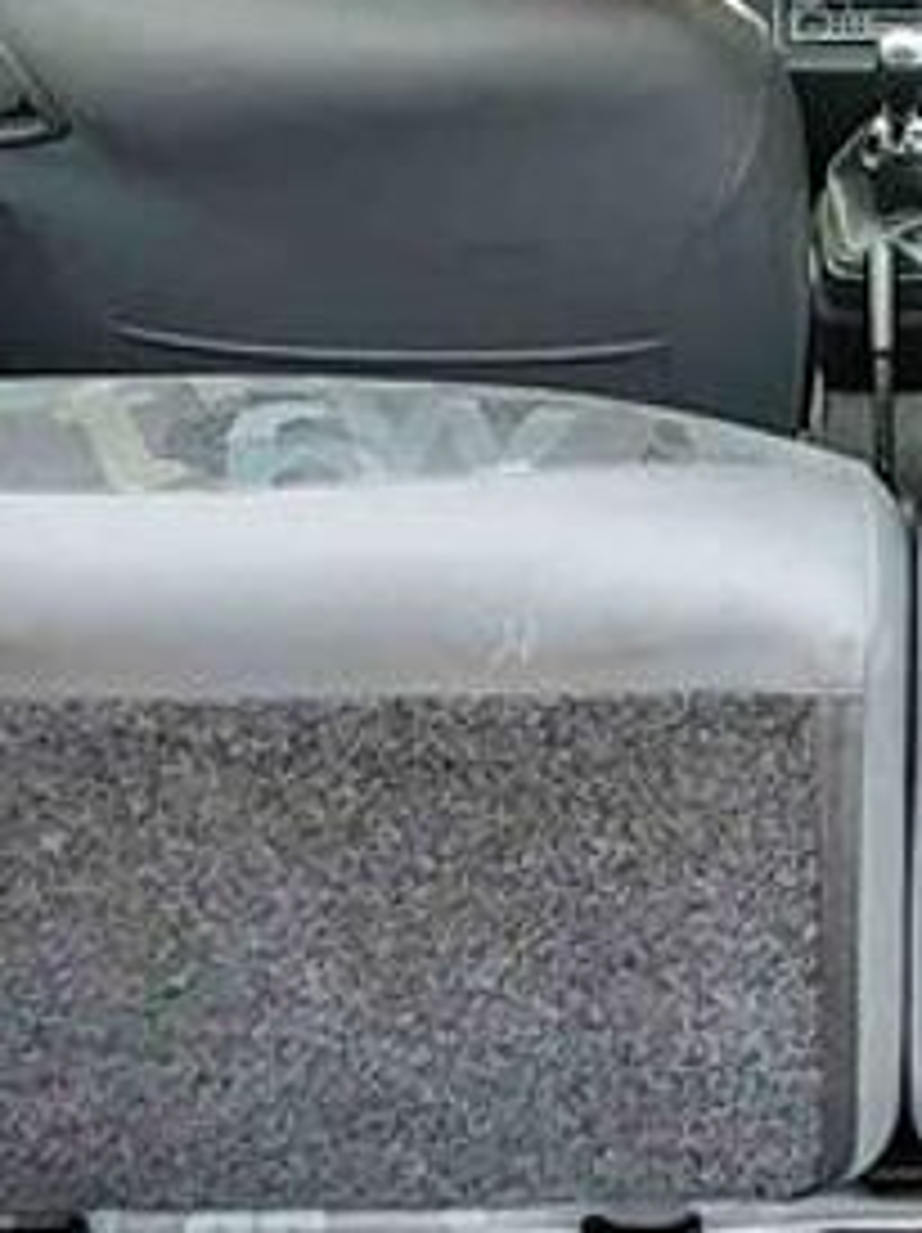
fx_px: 2597
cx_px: 953
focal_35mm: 73
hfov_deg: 19.5
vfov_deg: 26.7
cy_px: 646
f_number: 2.2
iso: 320
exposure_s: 1/78.1
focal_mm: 1.67
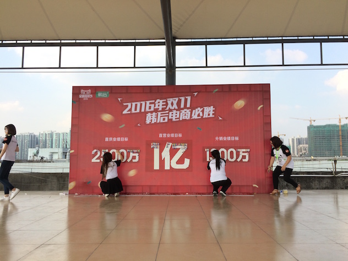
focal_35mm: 29
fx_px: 292
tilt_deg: +5.4
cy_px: 130
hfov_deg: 61.7
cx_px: 174
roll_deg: +0.7
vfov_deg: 48.2
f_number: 2.2
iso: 32
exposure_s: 1/805
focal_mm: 4.15
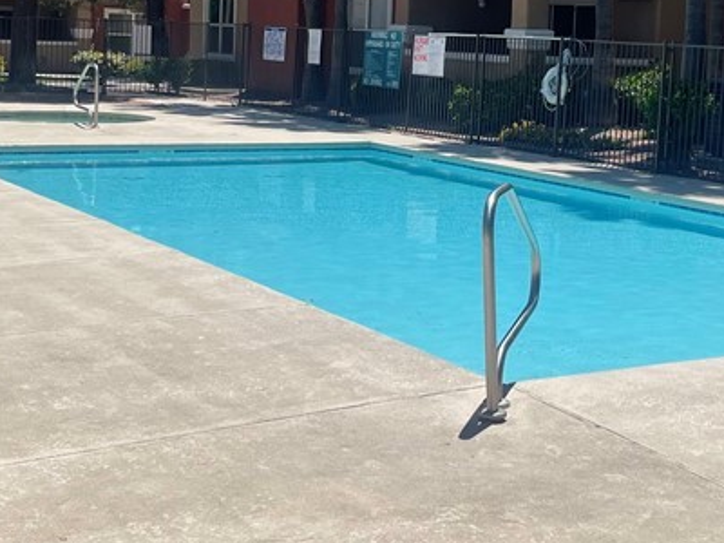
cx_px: 445
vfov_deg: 22.7
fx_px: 1339
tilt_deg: -3.2
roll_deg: -2.3
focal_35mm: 64
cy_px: 121
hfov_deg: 30.2
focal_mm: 5.1
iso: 32
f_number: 1.6
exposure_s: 1/5917
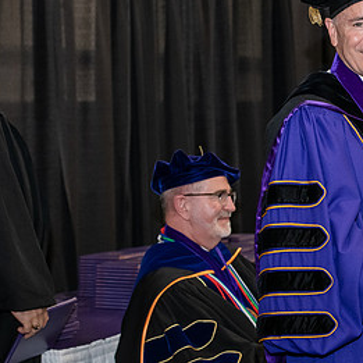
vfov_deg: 13.2
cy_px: 120
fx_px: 1566
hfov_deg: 13.0
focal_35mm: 132
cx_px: 380
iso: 2500
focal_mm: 70
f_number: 5
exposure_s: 1/200
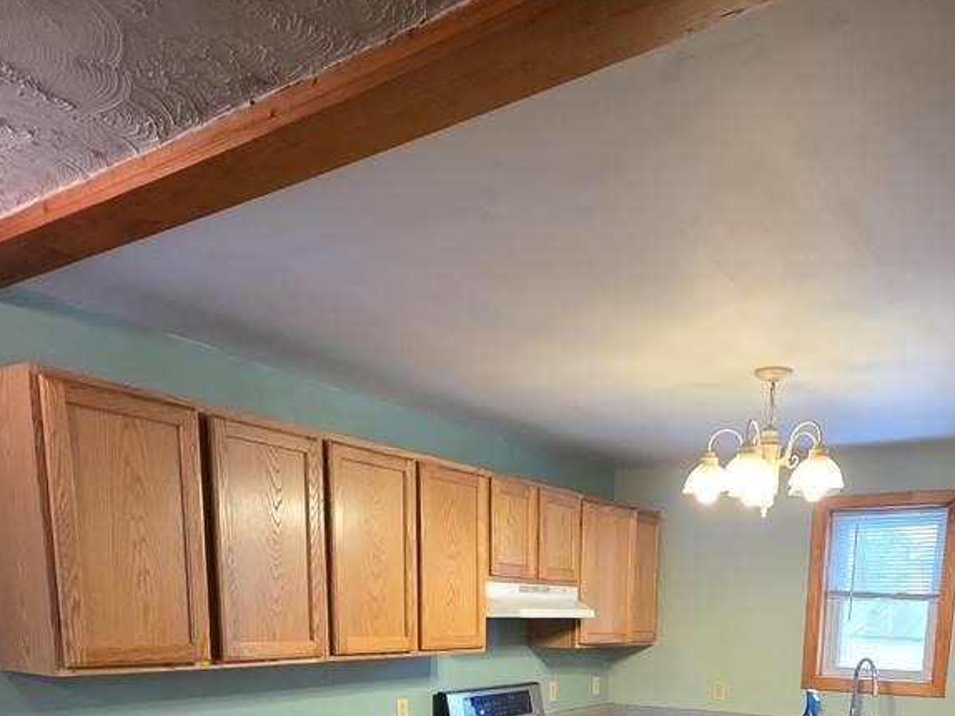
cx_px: 561
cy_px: 779
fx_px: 800
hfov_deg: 61.3
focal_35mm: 29
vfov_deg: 39.7
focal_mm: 2.2
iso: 320
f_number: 1.9
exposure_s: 1/60
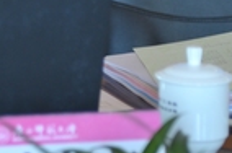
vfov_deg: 4.6
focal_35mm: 296
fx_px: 1903
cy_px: -100
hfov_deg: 6.9
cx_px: -131
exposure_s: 1/125
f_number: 2.8
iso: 800
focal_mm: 70
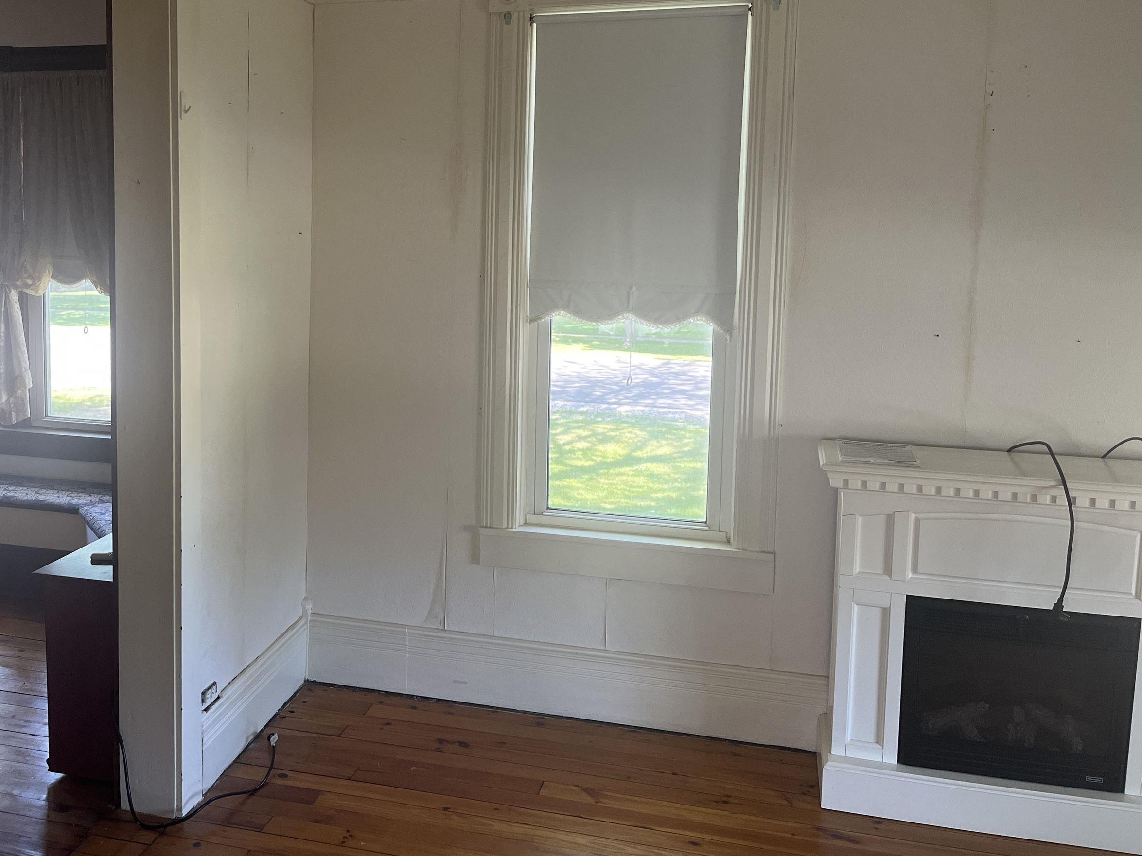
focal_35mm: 34
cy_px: 332
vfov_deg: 41.6
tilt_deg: -5.4
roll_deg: -1.2
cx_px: 412
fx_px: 1122
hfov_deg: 53.2
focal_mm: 5.1
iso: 125
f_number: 1.6
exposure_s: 1/82
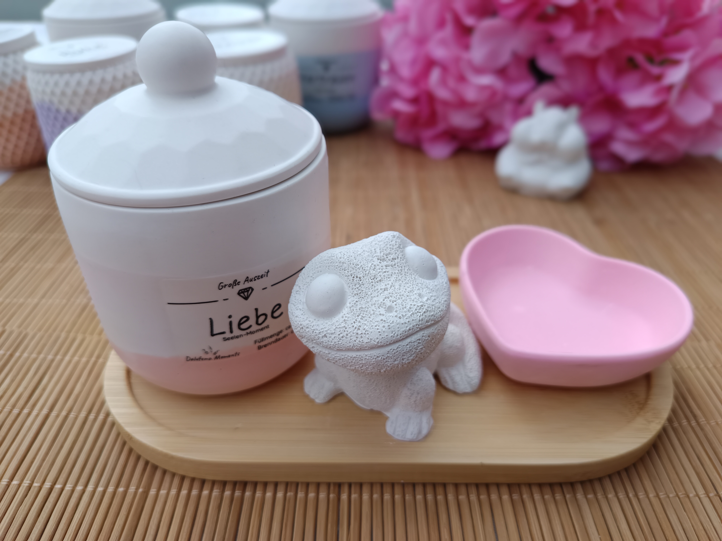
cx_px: 361
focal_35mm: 24
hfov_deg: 71.6
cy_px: 270
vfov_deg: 56.8
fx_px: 501
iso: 52
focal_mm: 5.31
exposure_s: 1/519
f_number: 1.7
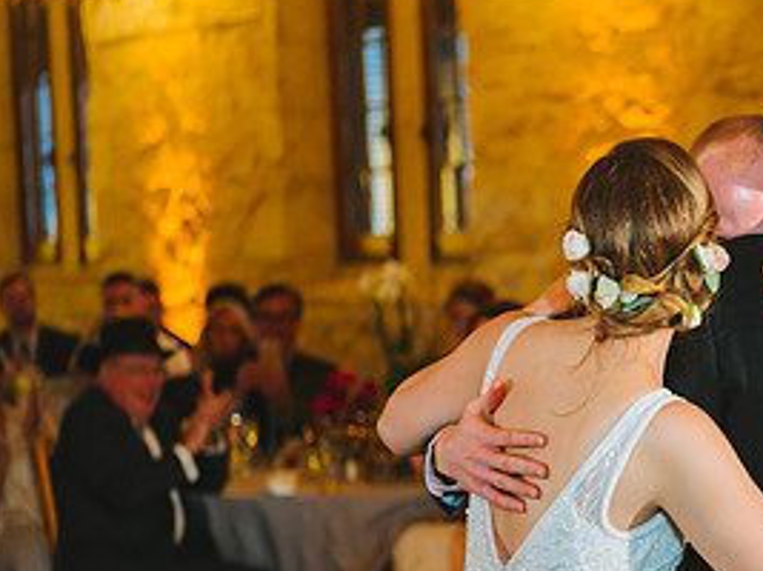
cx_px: 720
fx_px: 3217
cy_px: 420
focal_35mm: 146
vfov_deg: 10.1
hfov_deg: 13.4
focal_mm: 70
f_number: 2.8
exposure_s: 1/125
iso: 3200
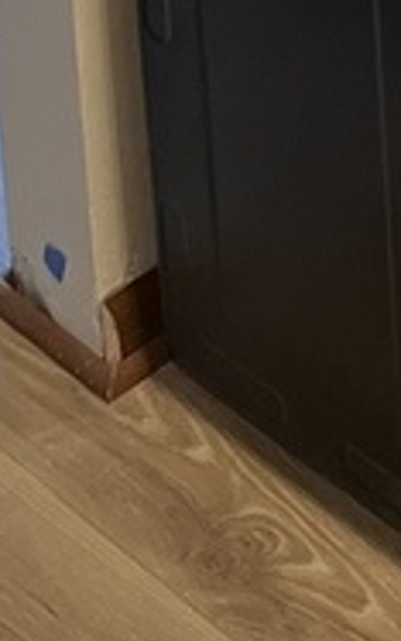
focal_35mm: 159
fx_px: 2778
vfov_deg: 10.5
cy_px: -1083
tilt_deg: -14.9
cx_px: 1200
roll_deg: -1.1
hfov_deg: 7.3
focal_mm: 5.1
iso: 125
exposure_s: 1/120
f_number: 1.6
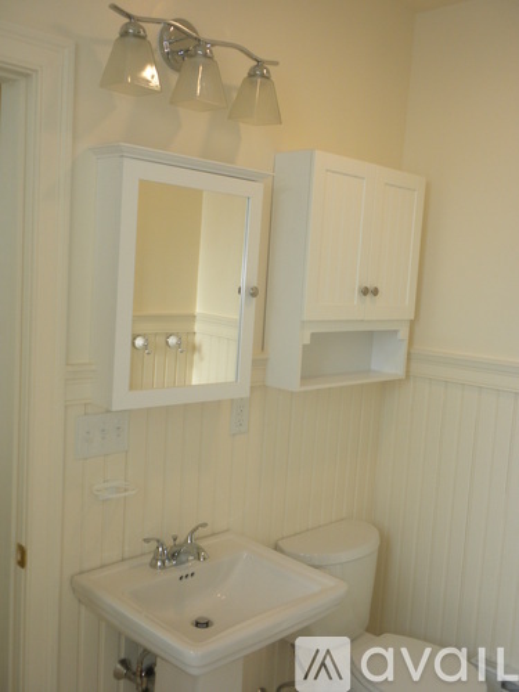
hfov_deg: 38.7
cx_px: 260
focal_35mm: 37
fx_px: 740
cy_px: 346
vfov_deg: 50.1
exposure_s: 1/65.8
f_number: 3.5
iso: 112
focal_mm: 6.6
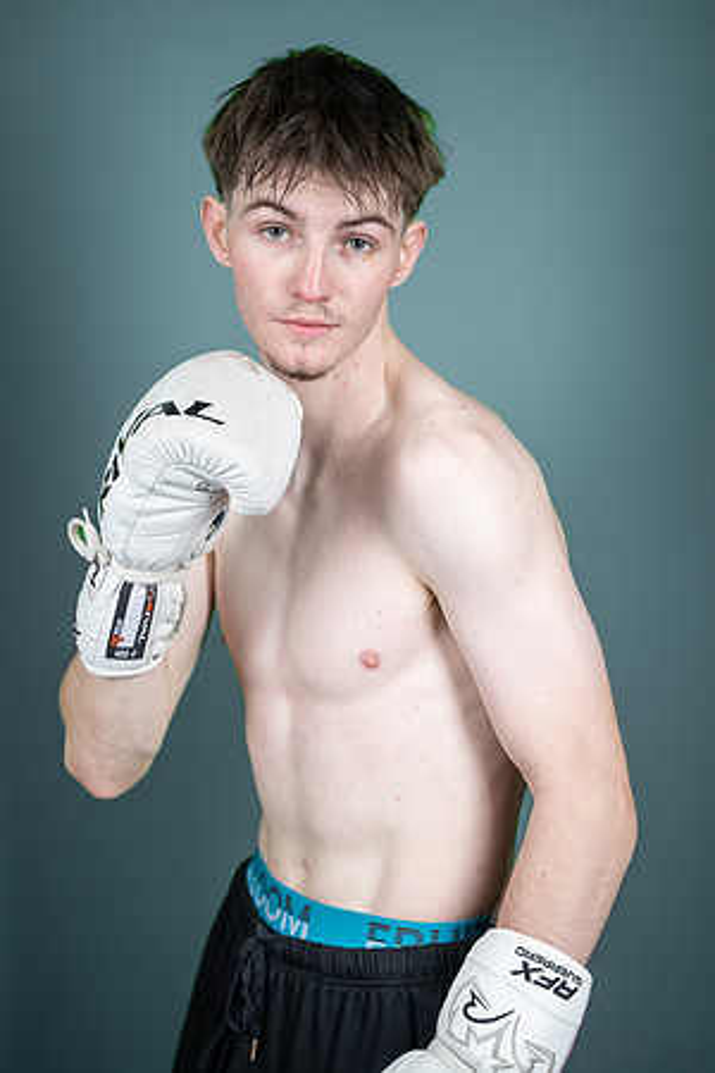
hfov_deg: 20.6
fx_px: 1966
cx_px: 358
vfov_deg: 30.5
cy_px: 536
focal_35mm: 66
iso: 400
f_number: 4
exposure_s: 1/160
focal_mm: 66
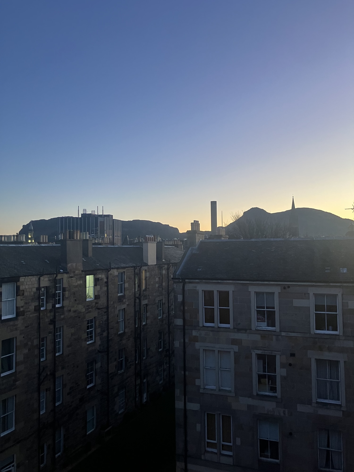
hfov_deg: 49.7
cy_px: 236
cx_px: 177
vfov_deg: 63.4
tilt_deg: +4.4
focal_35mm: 28
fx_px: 382
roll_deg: +1.8
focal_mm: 3.99
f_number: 1.8
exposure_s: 1/60
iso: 100
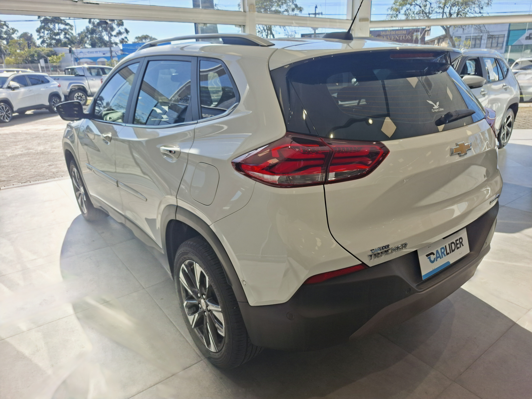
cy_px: 200
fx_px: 353
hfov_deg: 73.9
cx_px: 266
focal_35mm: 23
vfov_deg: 58.9
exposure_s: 1/417
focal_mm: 5.54
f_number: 1.8
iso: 50
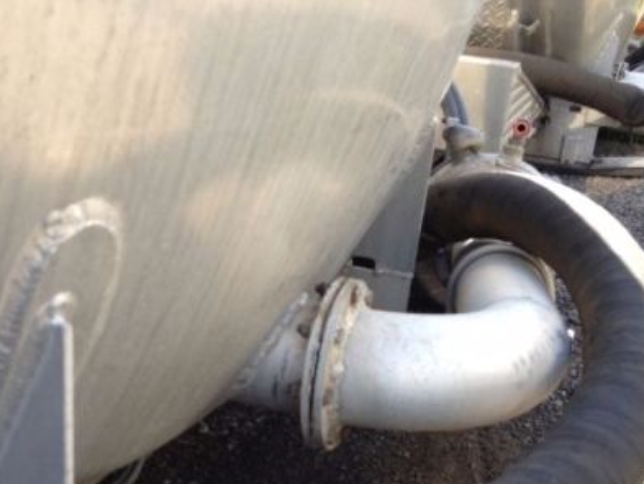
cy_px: 390
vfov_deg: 25.2
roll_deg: -3.4
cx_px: 283
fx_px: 1061
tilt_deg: -24.2
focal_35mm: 57
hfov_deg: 33.7
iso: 50
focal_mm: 4.28
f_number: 2.4
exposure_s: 1/198
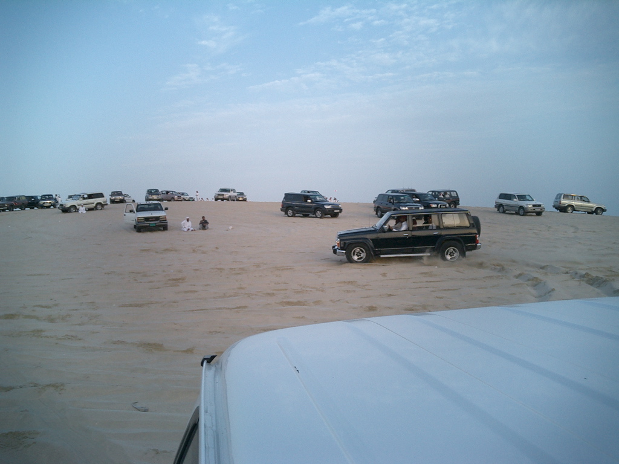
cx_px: 310
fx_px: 626
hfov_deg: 52.6
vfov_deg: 40.7
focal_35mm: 35
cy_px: 232
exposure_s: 1/200
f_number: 4.2
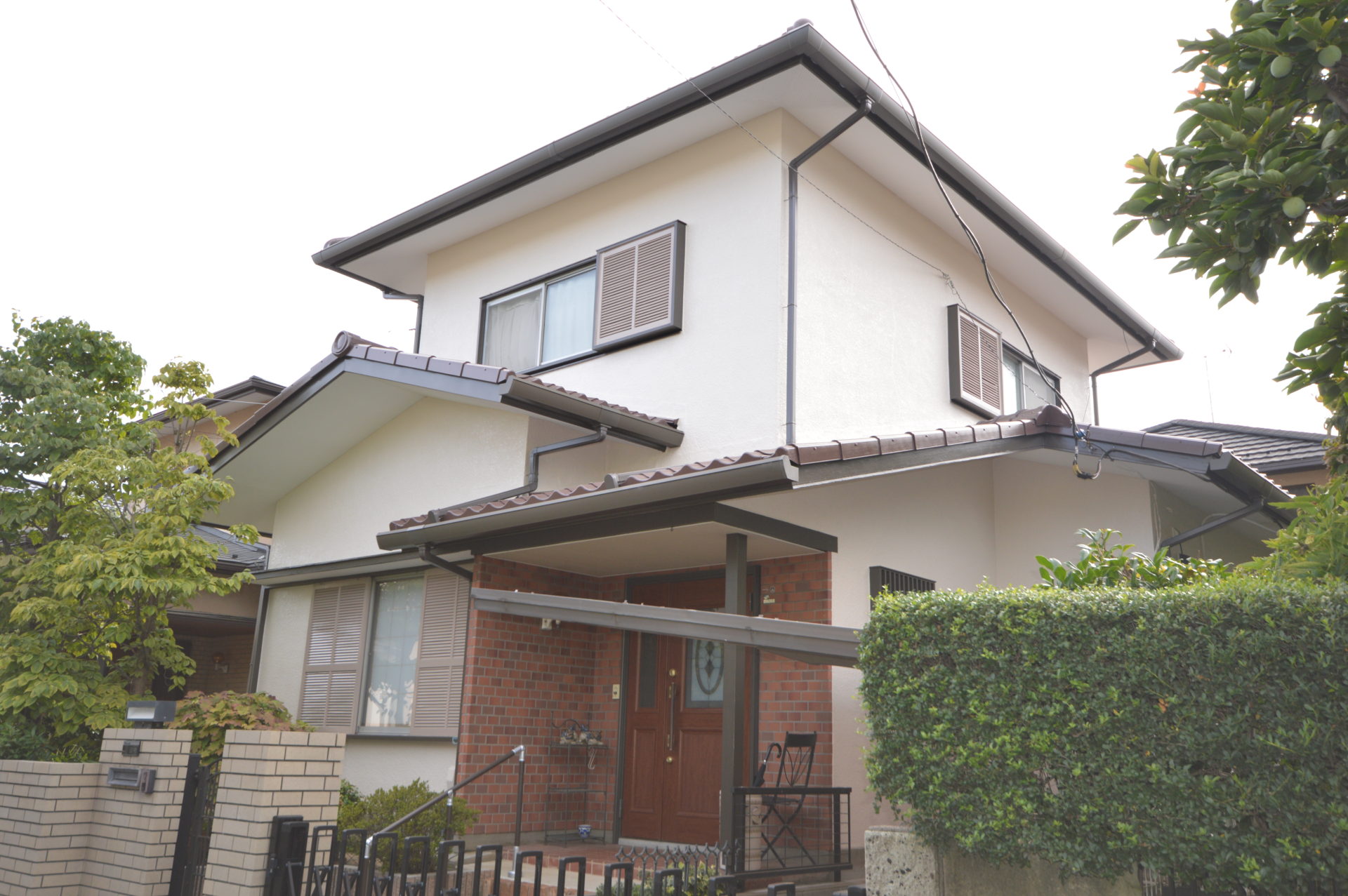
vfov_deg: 43.5
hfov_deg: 62.0
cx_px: 674
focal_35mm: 30
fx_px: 1122
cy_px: 448
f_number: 5.6
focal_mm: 20
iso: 200
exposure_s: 1/125
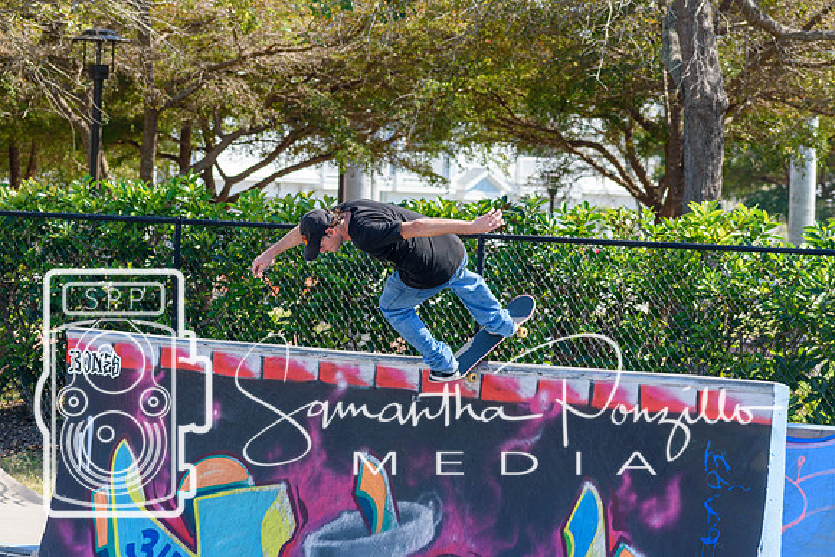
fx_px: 4245
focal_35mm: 183
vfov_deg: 7.5
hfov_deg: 11.2
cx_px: 418
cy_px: 278
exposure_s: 1/500
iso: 220
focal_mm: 122
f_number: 5.6
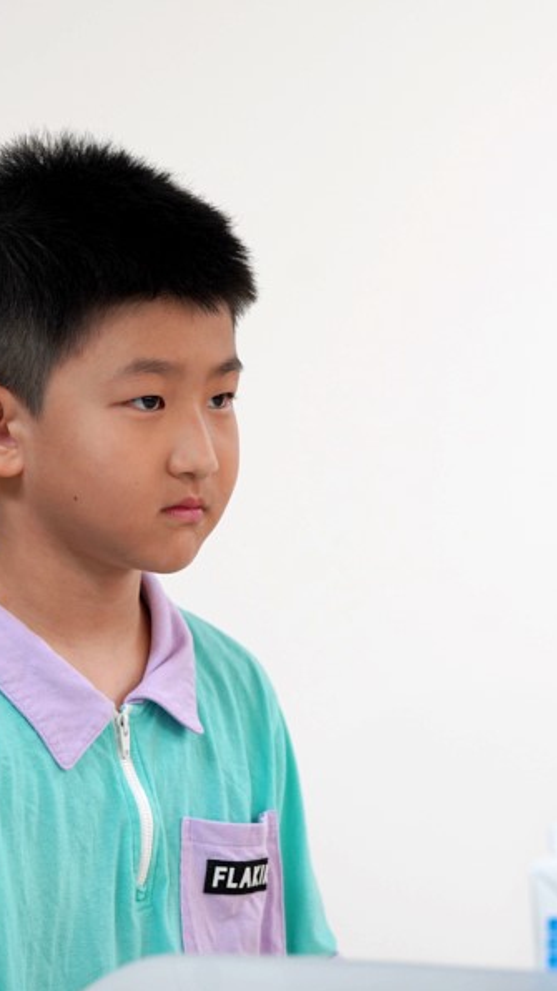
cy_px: 497
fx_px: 6857
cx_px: 143
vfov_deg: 8.3
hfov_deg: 4.6
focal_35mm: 261
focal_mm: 165
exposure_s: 1/200
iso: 1000
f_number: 4
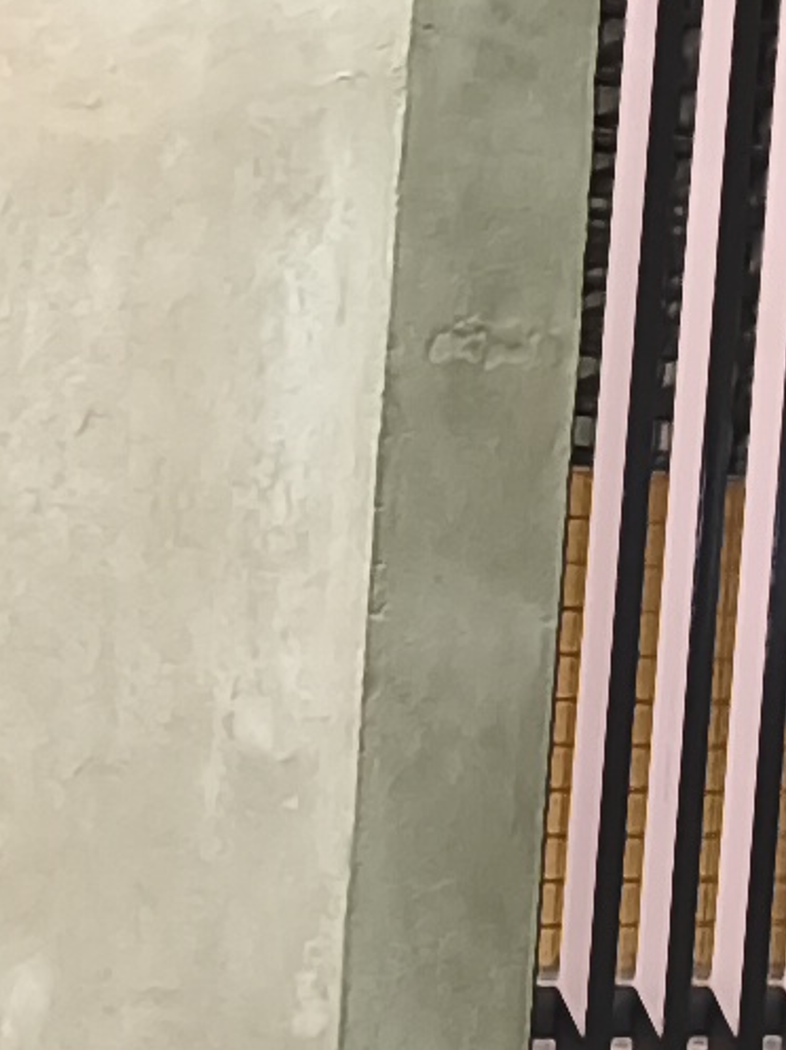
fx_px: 5729
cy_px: 771
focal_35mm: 189
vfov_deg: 10.5
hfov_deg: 7.6
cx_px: -746
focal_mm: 6.06
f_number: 1.7
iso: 2000
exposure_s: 1/24
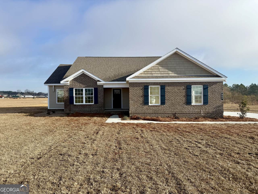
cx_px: 129
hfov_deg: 71.6
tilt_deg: -2.2
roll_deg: +1.5
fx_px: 179
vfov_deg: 56.8
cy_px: 97
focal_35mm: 24
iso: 80
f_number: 1.78
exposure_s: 1/4673
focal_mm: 6.76
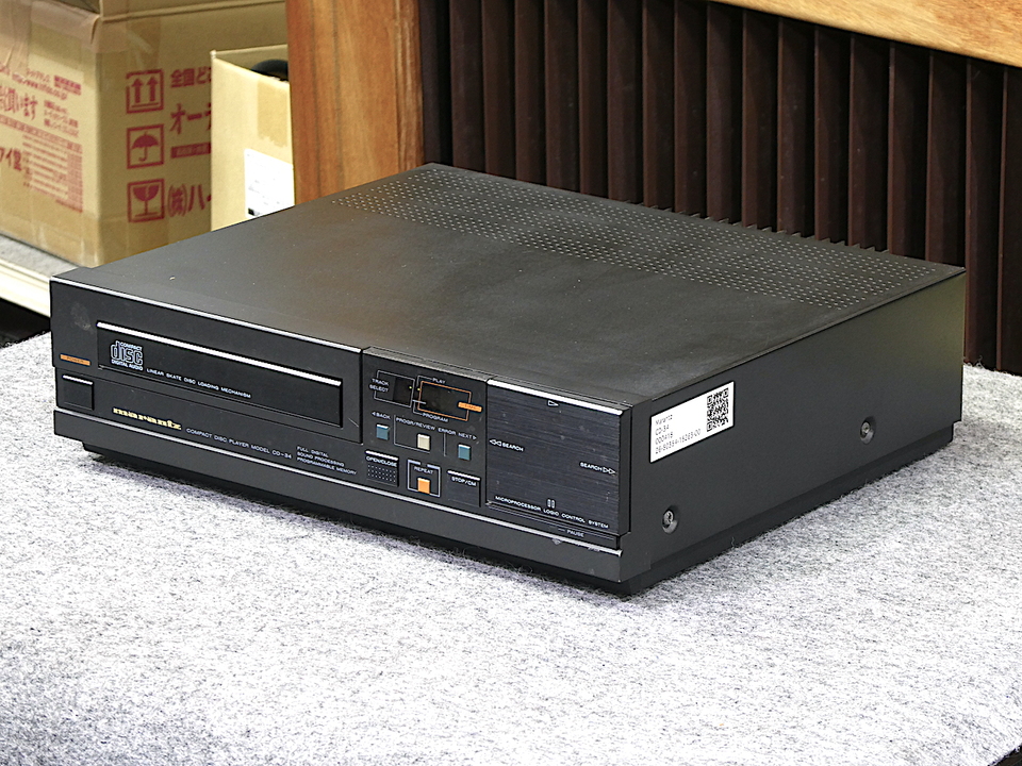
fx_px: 3986
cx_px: 511
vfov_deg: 11.0
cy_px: 383
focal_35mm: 135
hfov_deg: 14.6
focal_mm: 24.2
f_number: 5.3
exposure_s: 1/2
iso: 200
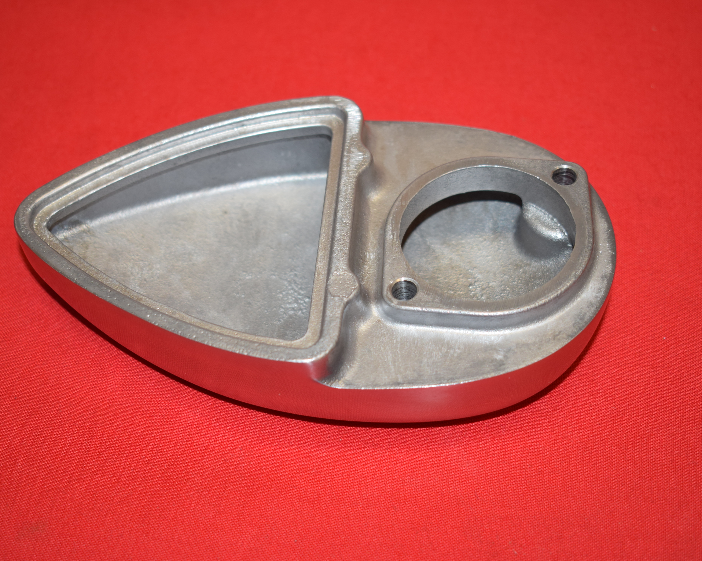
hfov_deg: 29.1
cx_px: 322
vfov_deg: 23.5
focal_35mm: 65
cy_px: 280
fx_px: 1351
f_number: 5
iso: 320
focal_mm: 38
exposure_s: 1/125
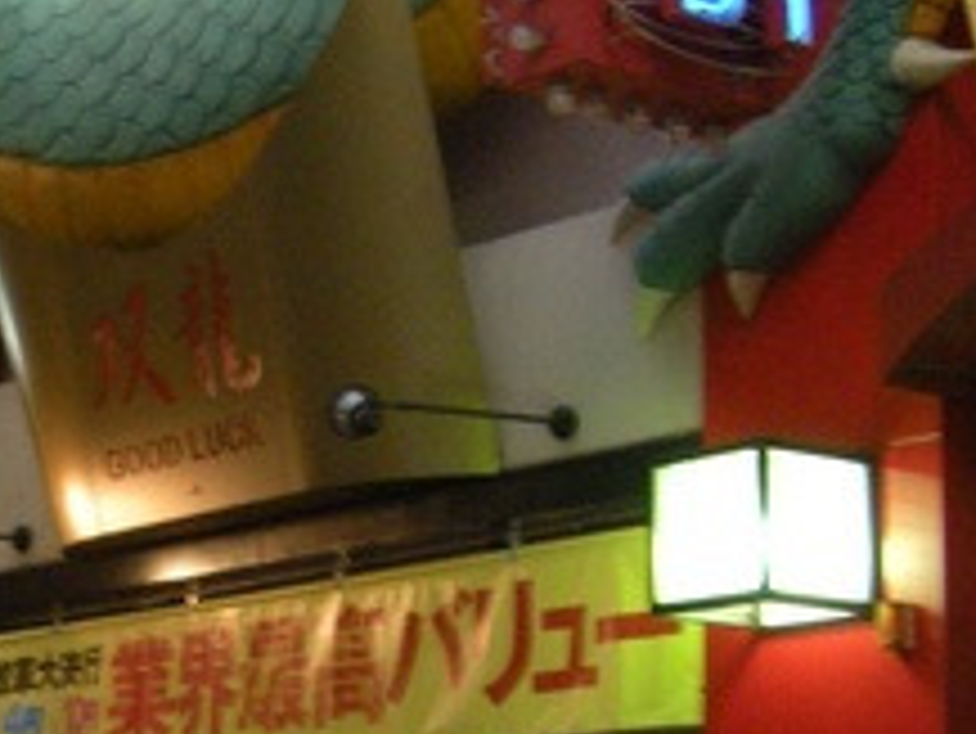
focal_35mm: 113
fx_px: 3188
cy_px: 421
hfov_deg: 16.4
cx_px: -319
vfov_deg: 13.1
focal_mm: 5.9
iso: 213
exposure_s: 1/62.6
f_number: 3.8
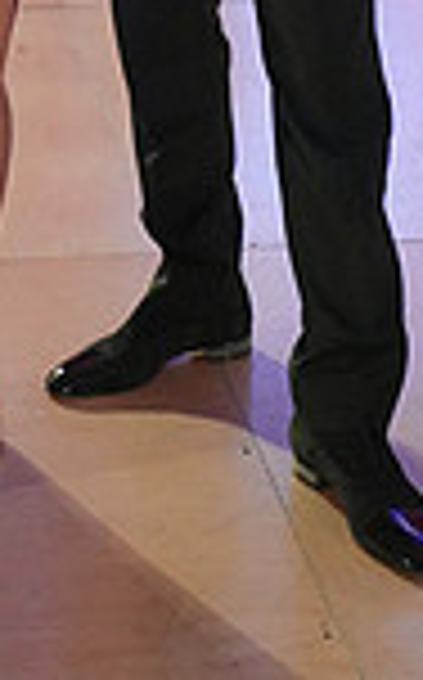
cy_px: -518
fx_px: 2460
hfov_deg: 9.8
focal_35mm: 133
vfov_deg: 14.1
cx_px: 101
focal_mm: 34
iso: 4000
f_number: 4
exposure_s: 1/400
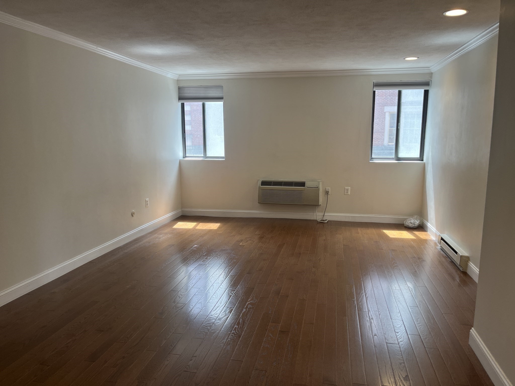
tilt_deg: -8.0
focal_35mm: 26
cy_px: 193
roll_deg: -0.5
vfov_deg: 53.1
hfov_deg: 67.3
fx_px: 387
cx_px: 258
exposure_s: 1/120
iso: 50
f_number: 1.6
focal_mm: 5.1
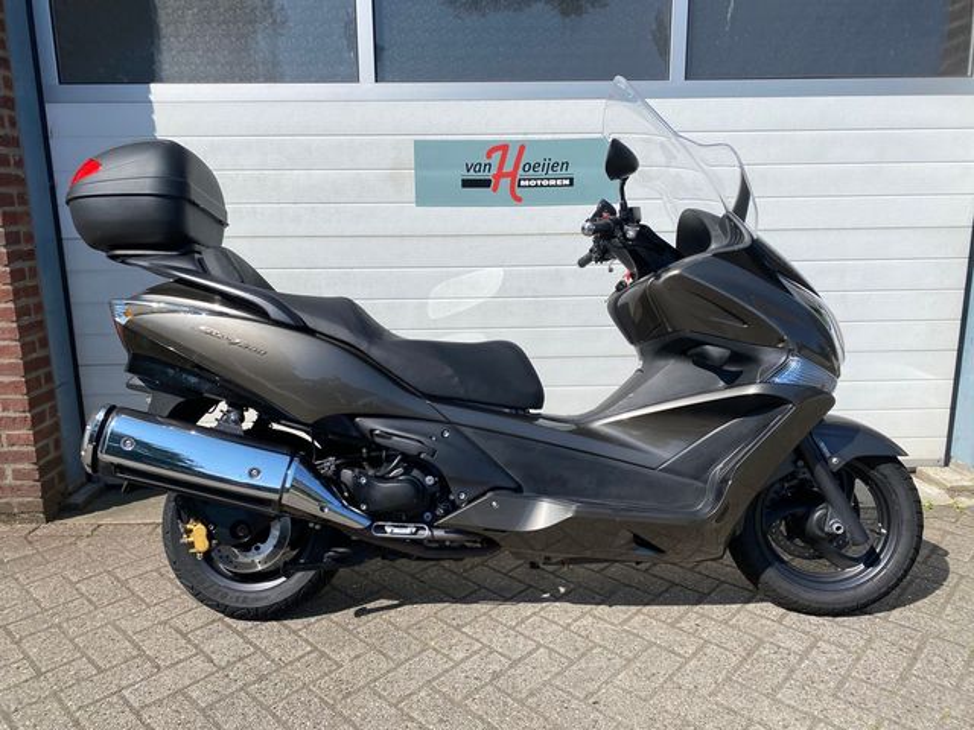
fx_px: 732
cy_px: 365
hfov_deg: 67.3
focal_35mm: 26
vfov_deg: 53.1
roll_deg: +0.5
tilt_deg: -12.3
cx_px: 487
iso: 32
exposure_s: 1/3846
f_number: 1.8
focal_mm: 4.25
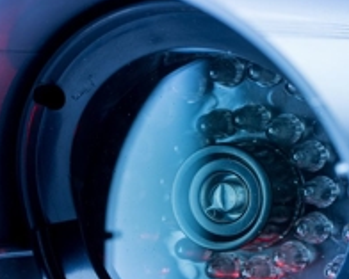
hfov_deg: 8.9
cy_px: 166
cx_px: 85
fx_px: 2243
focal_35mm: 217
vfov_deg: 7.1
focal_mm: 100
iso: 100
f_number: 8
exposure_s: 1/1.67
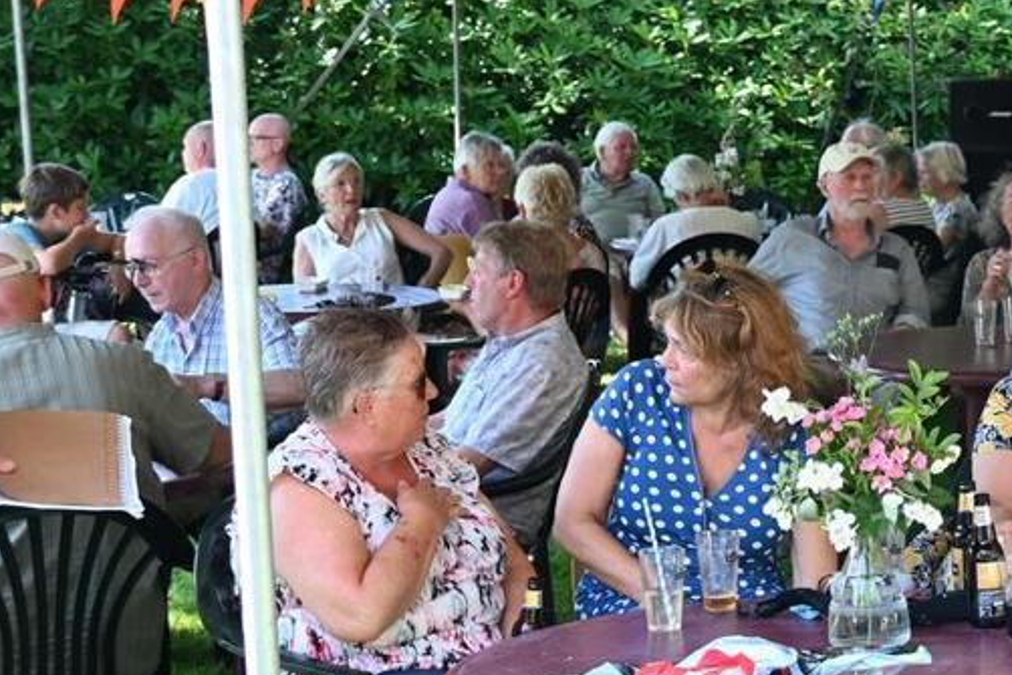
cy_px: 305
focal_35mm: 81
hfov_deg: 24.3
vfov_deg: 16.9
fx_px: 2278
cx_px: 931
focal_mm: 27.5
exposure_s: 1/200
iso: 400
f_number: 3.8
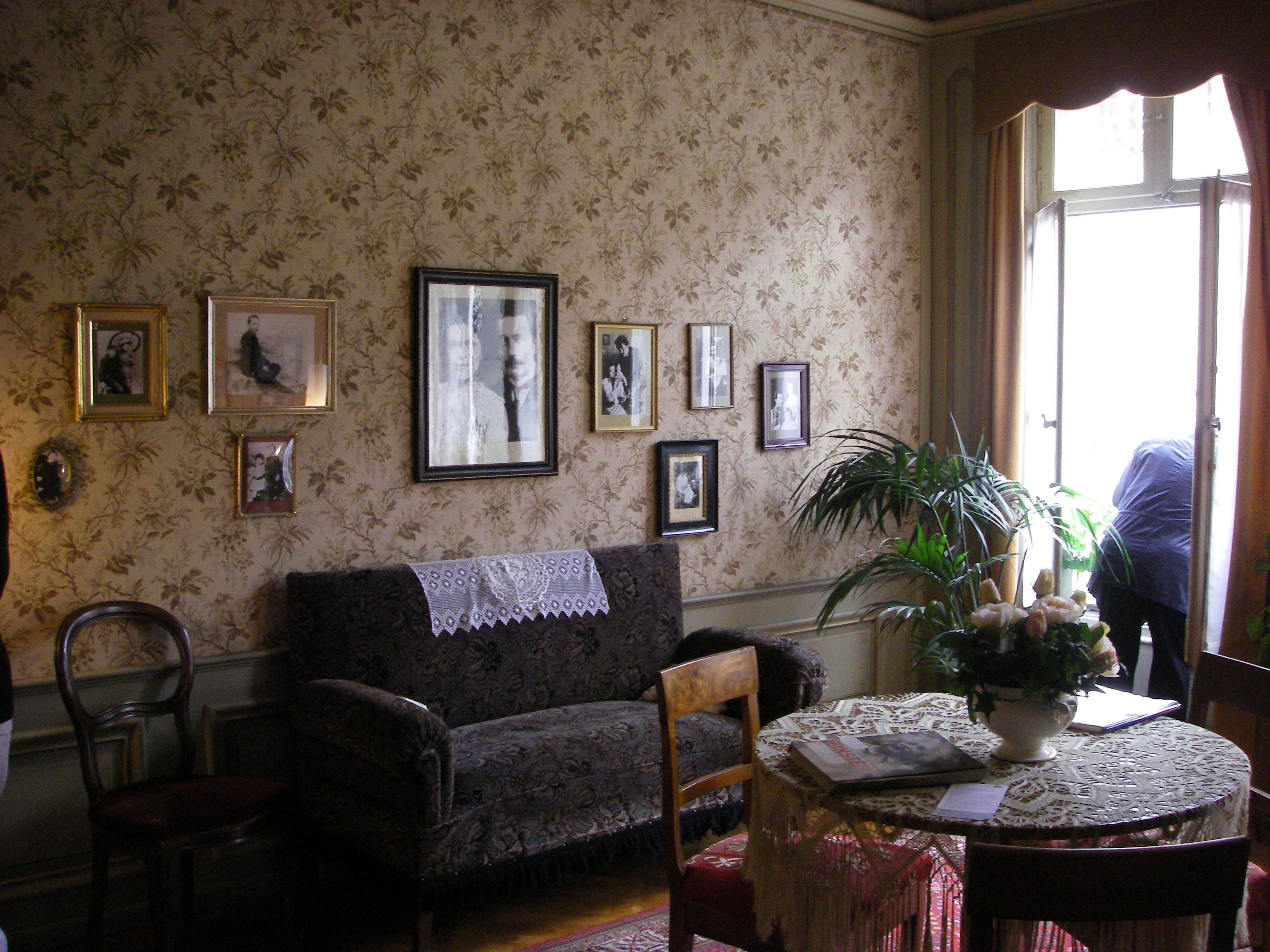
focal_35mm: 38
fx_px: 1394
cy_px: 476
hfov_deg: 49.0
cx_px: 635
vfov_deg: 37.7
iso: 320
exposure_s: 1/50
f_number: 3.3
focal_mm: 6.3
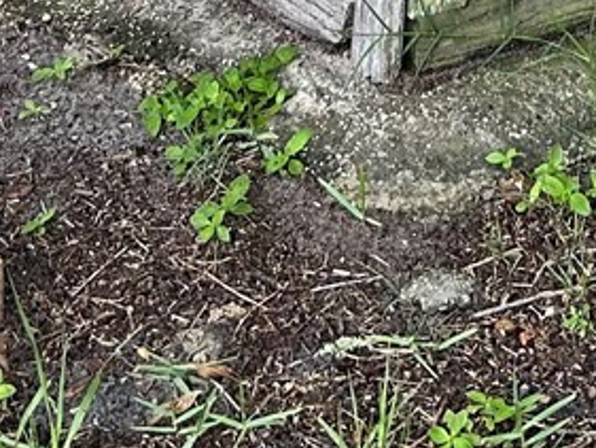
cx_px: 562
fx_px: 2549
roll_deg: -2.2
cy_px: -737
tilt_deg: -9.8
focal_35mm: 148
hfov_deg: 13.2
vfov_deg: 8.8
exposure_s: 1/360
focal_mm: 5.7
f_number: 1.5
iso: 50
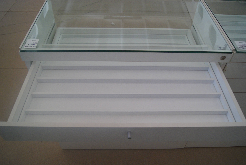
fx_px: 205
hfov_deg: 61.9
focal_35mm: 30
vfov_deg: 43.7
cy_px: 82
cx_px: 123
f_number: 3.5
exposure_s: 1/25
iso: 400
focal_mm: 20
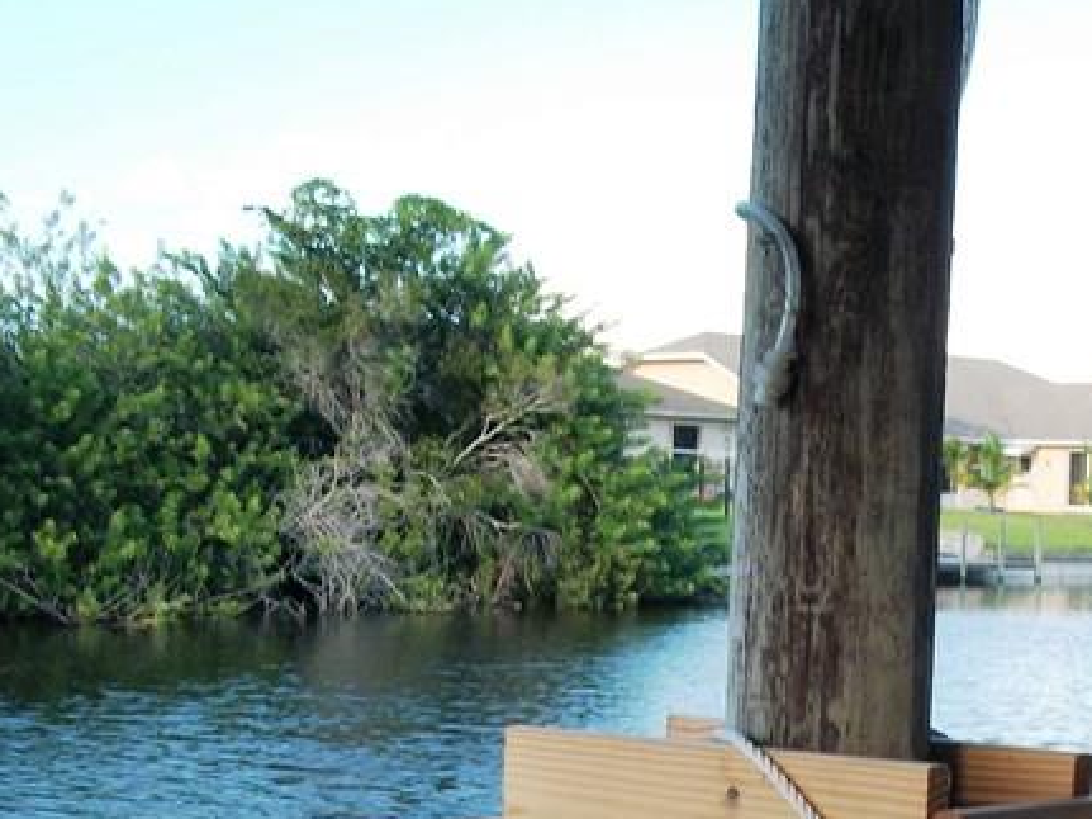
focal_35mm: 76
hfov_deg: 25.3
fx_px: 2397
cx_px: 846
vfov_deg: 18.7
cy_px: 880
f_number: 8.8
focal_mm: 5.7
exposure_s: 1/50
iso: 80
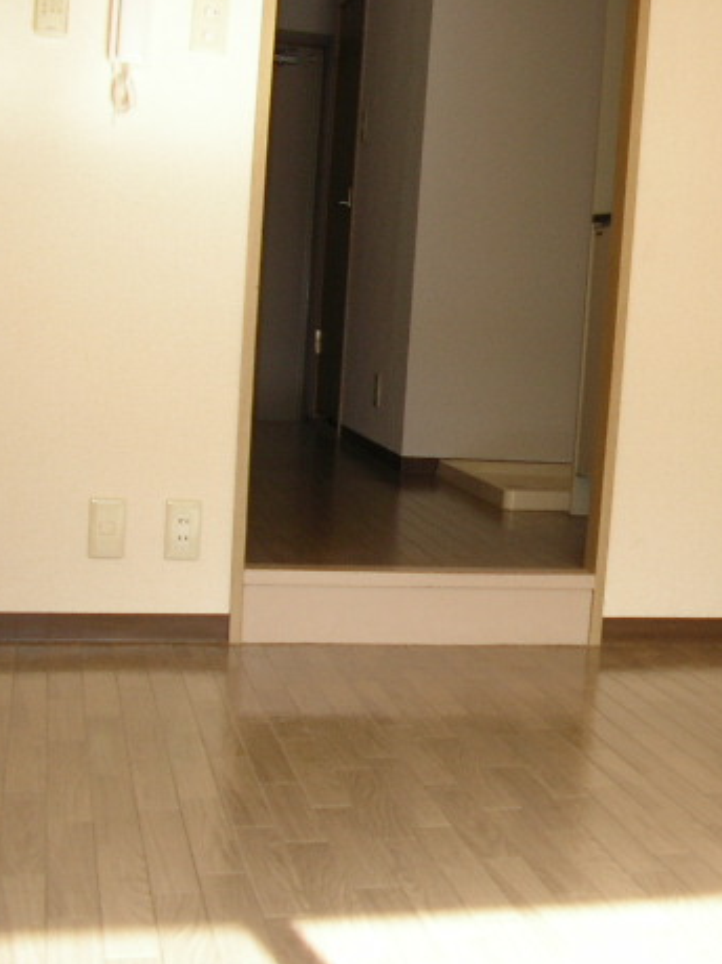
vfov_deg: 36.2
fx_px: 1475
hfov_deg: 27.1
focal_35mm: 53
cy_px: 487
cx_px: 542
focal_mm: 5.8
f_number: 2.9
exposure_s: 1/47.5
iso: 53
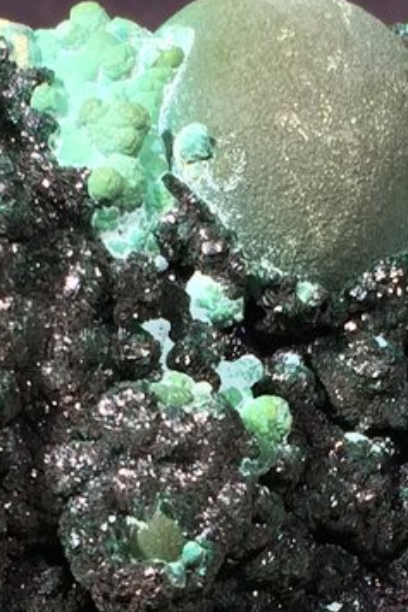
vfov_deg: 14.9
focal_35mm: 136
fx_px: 2310
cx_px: 255
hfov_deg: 10.1
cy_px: 534
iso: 50
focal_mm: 4.15
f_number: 2.2
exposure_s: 1/60
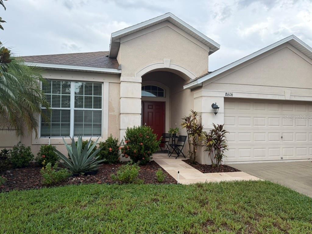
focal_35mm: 24
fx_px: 216
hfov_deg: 71.6
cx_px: 156
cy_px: 117
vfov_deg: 56.8
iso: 100
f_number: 1.78
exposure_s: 1/1211
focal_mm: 6.76
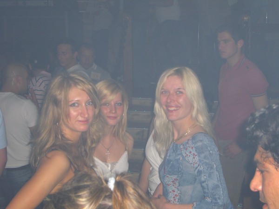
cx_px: 140
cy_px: 104
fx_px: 459
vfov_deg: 25.7
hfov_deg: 33.8
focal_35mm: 57
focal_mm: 11.8
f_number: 3.6
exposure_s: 1/60
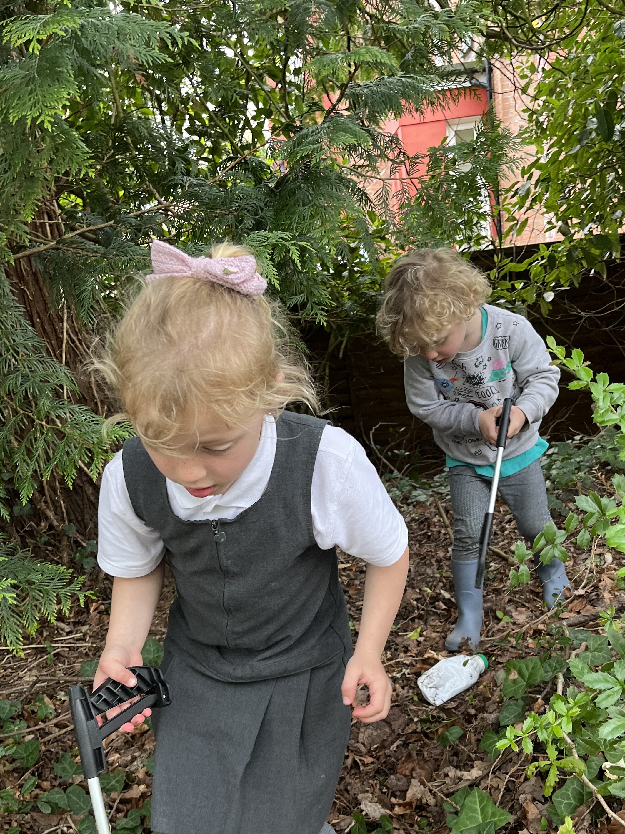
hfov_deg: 38.6
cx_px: 355
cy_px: 535
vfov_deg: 49.5
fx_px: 891
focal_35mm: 37
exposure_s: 1/121
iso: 125
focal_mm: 5.1
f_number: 1.6
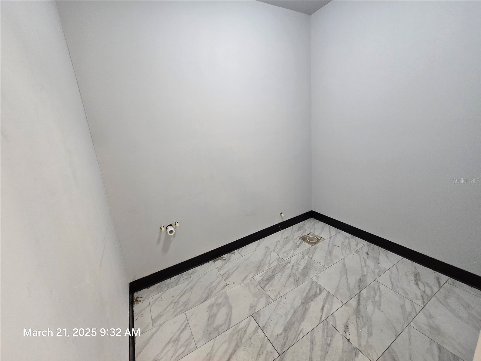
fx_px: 181
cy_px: 180
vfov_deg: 89.9
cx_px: 240
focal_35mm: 13
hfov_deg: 106.2
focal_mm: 2.2
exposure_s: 1/60
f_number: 2.2
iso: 250
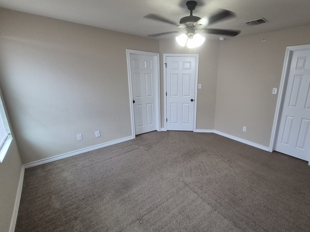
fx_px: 143
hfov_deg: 93.3
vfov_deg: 78.1
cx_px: 186
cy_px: 112
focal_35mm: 16
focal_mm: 1.74
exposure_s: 1/60
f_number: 2.2
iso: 200
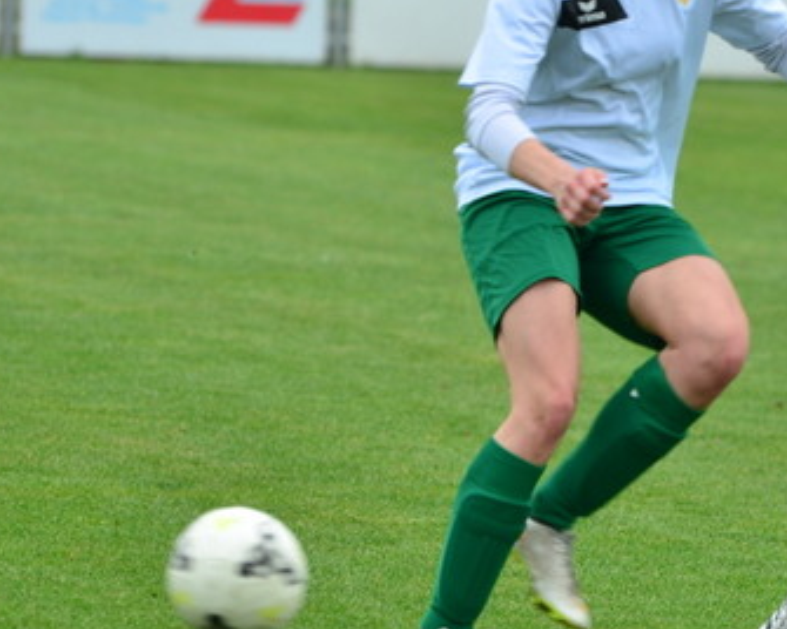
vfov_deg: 2.2
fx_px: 16398
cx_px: 834
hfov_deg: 2.7
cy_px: 282
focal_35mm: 704
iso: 400
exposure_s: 1/640
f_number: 5.3
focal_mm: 210
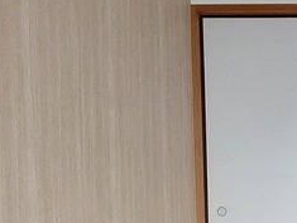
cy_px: 228
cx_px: 416
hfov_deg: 27.8
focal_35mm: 53
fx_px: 455
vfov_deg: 26.0
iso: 320
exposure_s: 1/40
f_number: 2.2
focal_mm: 1.74
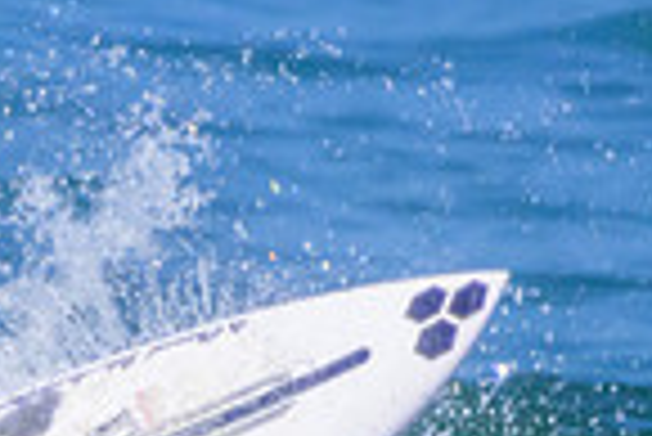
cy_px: 573
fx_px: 50652
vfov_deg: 0.5
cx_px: -117
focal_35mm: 2794
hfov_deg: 0.7
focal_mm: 700
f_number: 11
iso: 5000
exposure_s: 1/2000
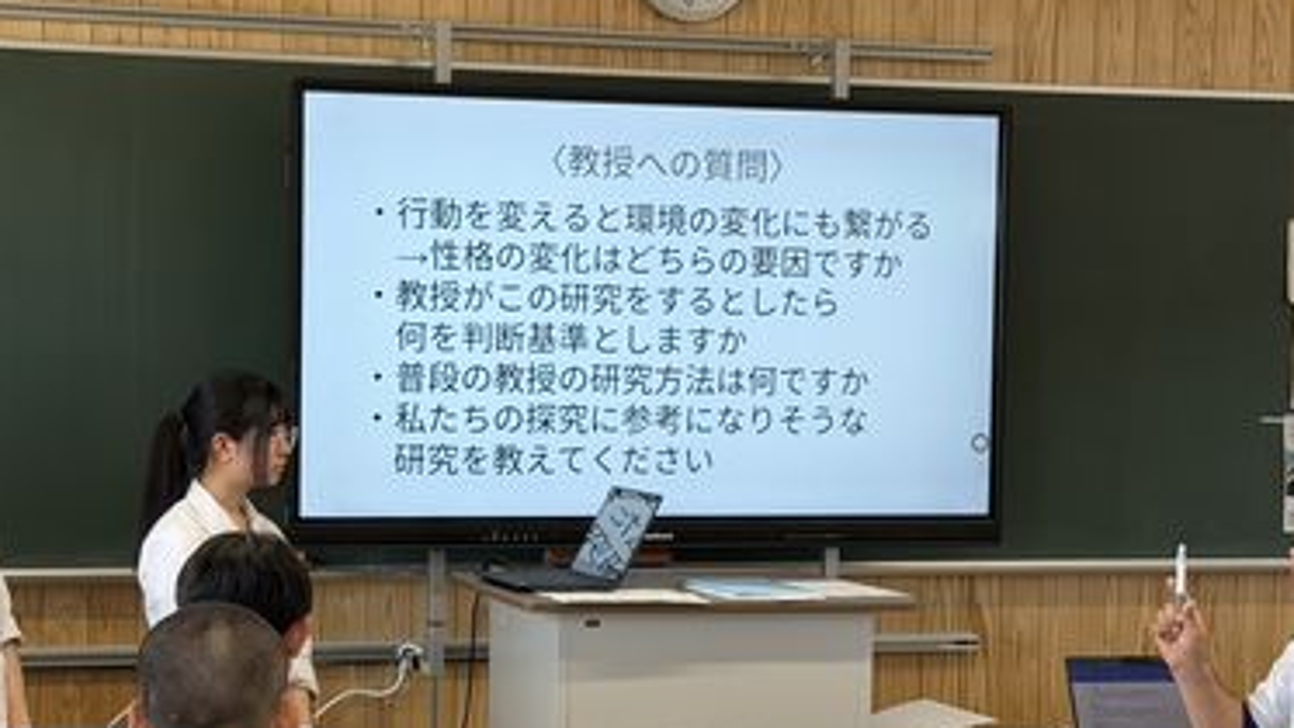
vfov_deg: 15.1
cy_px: 458
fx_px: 2746
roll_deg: -0.9
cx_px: 484
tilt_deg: -2.6
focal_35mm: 80
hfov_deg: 26.4
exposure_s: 1/136
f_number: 1.78
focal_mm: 6.76
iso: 50
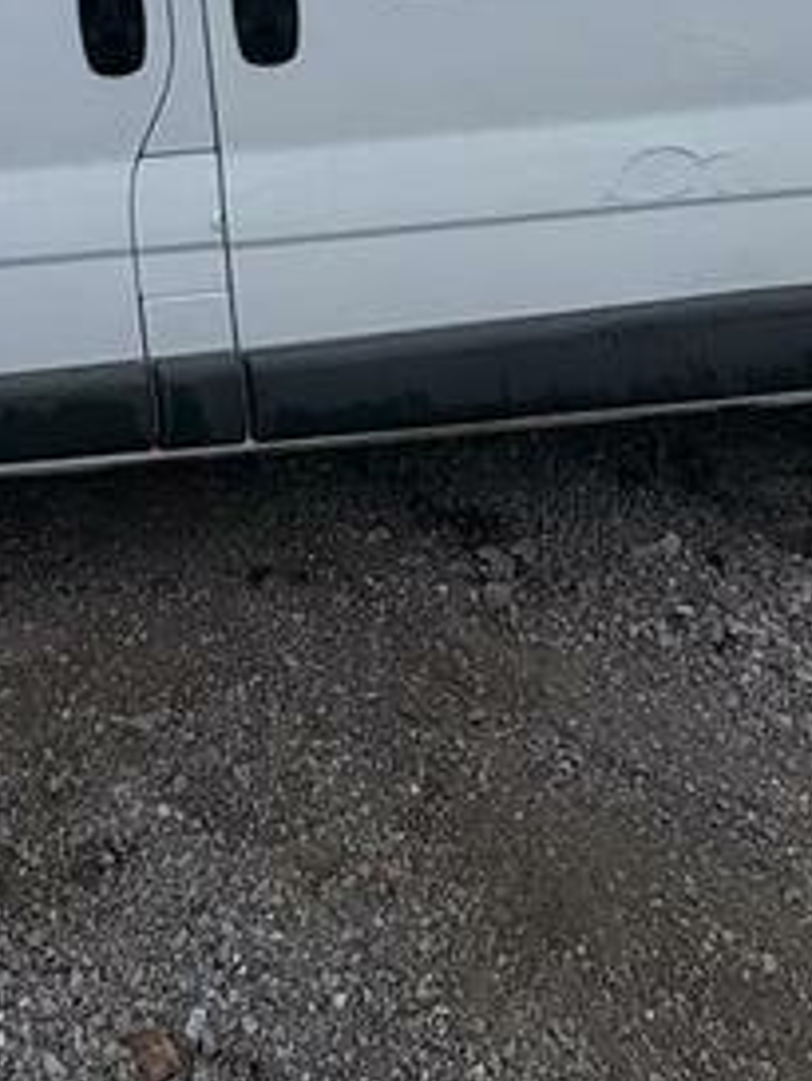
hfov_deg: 31.5
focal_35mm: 46
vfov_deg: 32.1
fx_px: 1438
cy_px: -301
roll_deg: +3.0
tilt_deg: +2.5
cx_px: 337
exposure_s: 1/1709
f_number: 2.2
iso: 50
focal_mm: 2.22
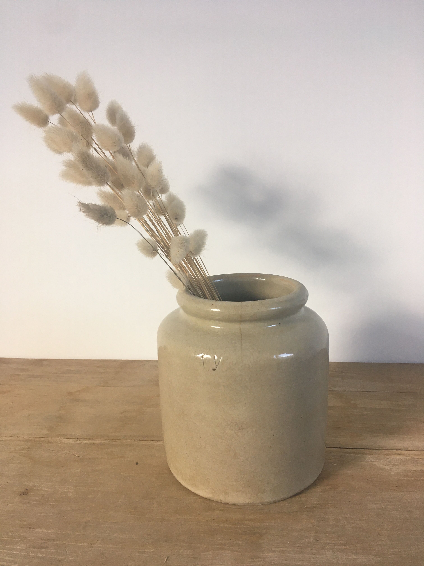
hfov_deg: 48.2
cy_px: 283
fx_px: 474
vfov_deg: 61.7
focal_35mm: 29
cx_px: 212
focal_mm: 4.15
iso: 25
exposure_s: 1/33
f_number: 2.2
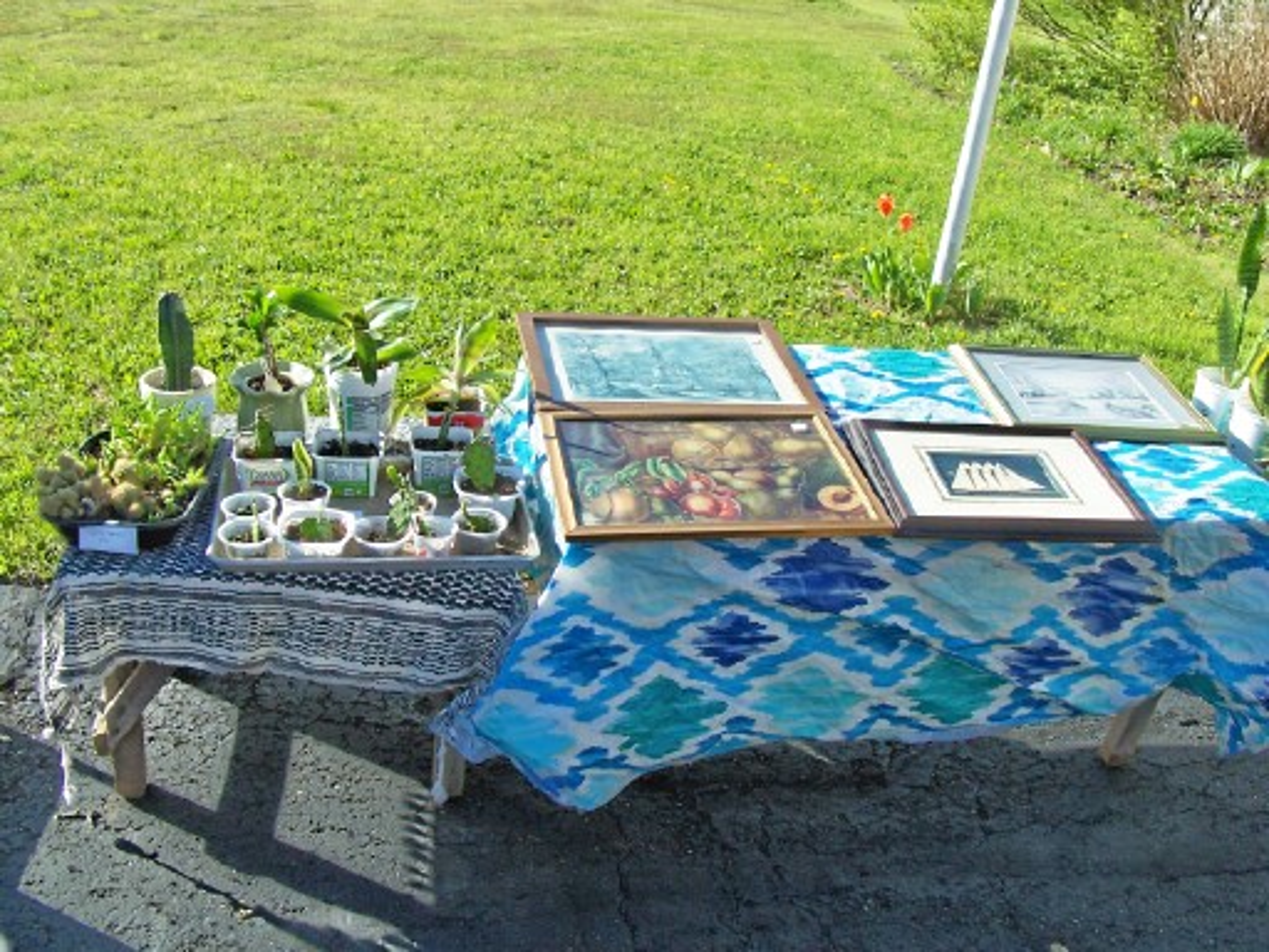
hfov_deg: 52.6
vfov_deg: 40.7
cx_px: 634
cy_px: 476
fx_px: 1283
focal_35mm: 35
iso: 80
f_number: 4
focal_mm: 6
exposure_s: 1/350
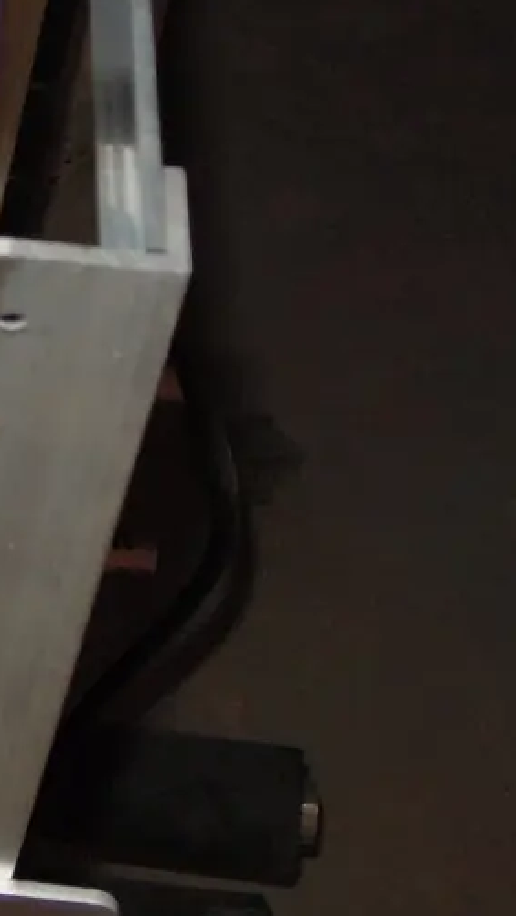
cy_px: 57
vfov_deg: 18.0
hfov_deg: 9.6
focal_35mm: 117
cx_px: -529
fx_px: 2844
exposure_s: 1/30
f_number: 2.8
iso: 200
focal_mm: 6.3
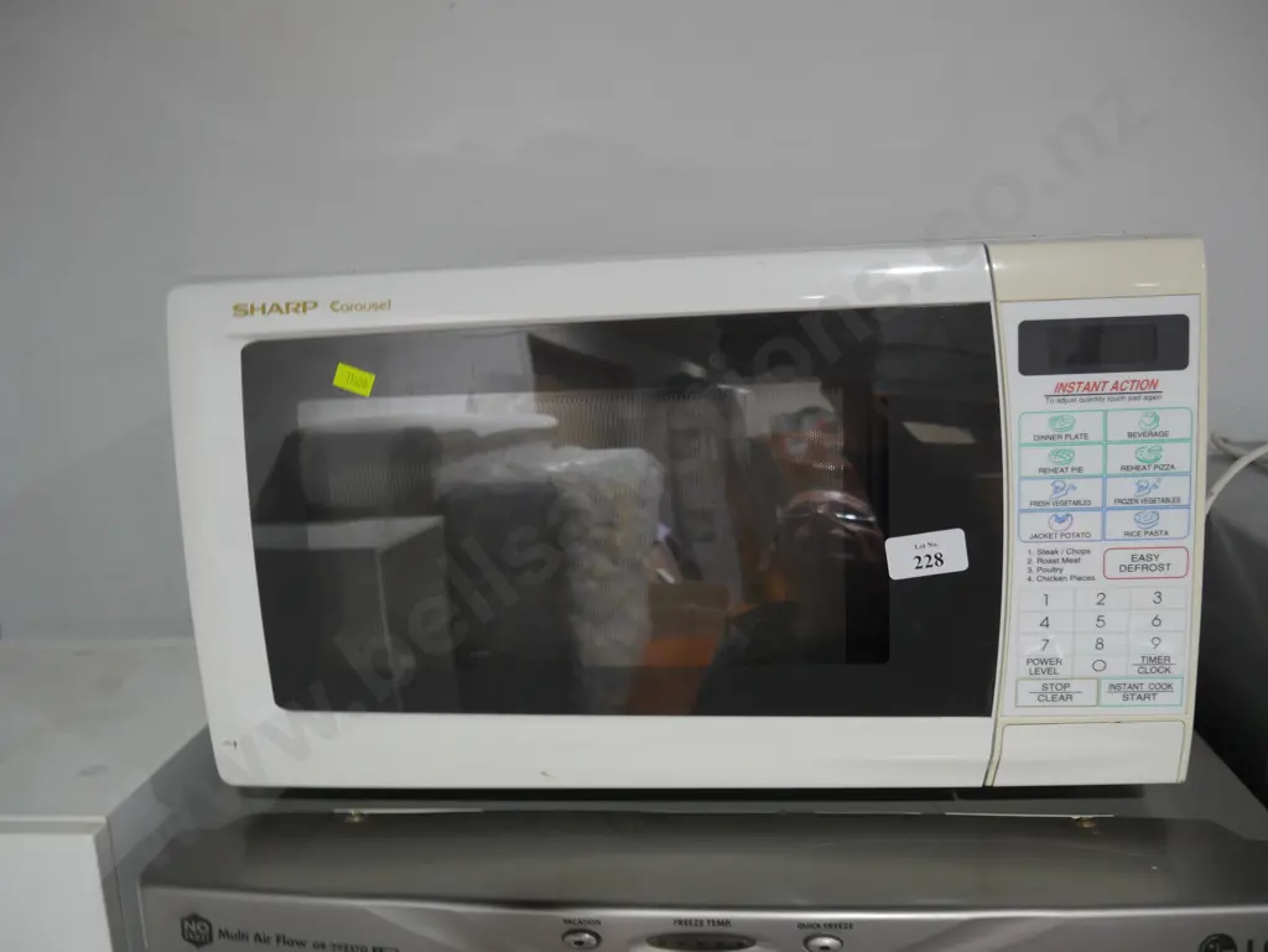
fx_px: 1173
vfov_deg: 44.2
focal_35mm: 32
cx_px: 634
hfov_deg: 56.8
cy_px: 476
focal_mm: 16
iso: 500
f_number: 3.6
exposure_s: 1/60
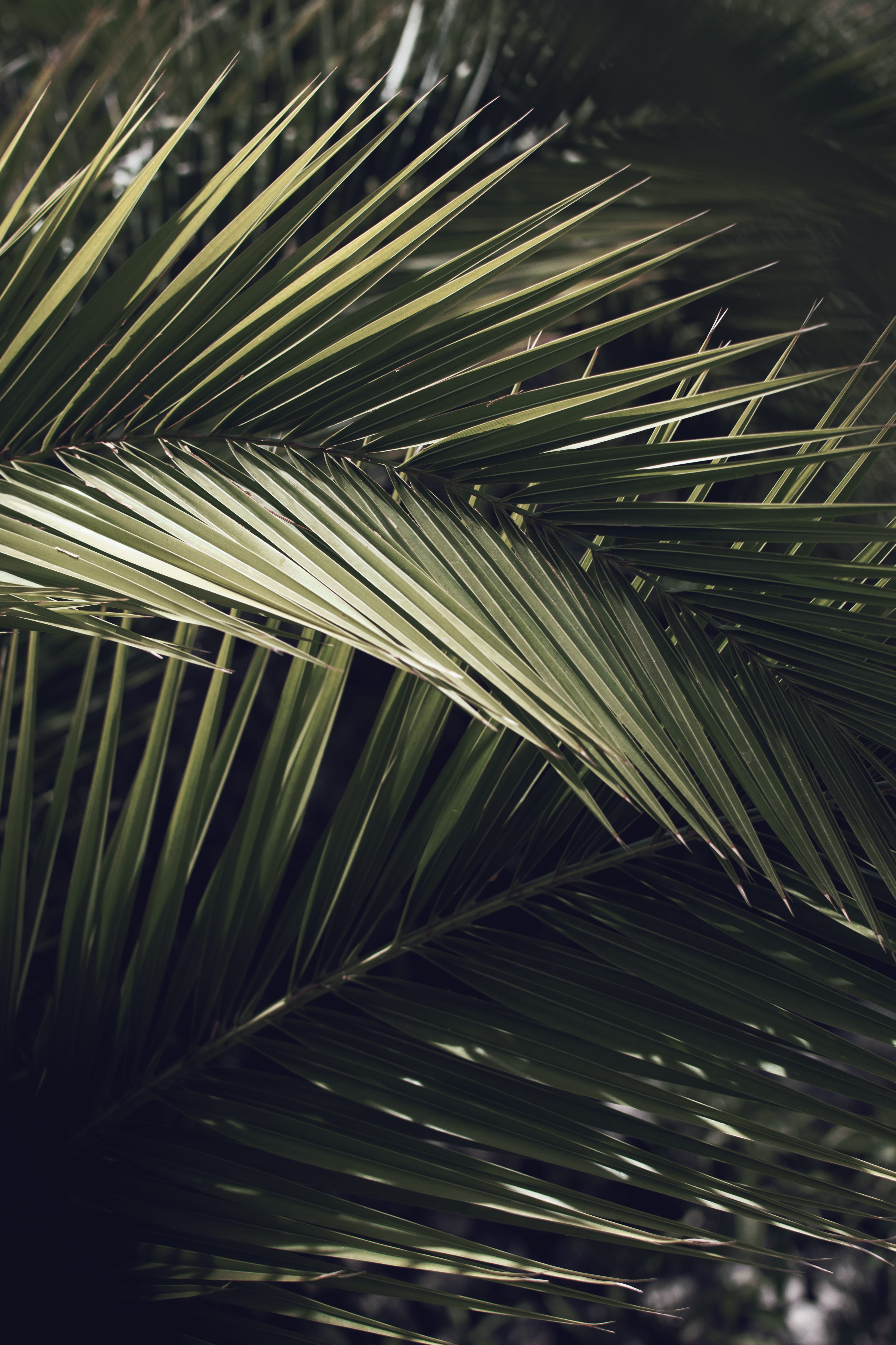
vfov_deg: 37.9
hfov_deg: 25.8
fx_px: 1960
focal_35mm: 52
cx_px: 448
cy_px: 672
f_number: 3.2
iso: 360
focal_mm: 35
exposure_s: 1/4000
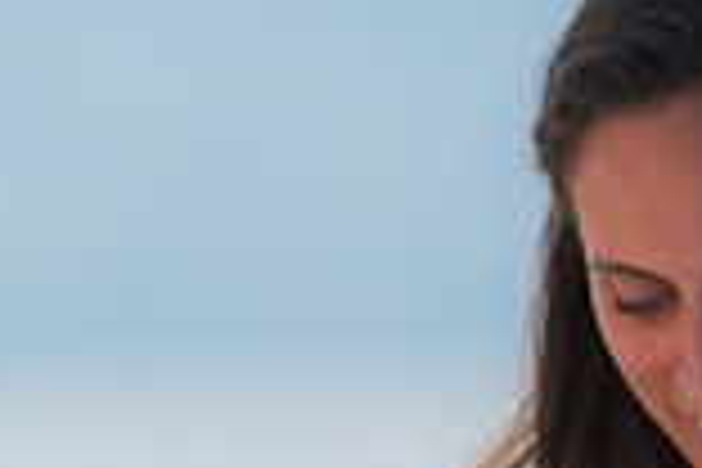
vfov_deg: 1.2
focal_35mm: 1116
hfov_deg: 1.8
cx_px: -594
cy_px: 650
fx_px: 21760
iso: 200
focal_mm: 200
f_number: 4
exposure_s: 1/800
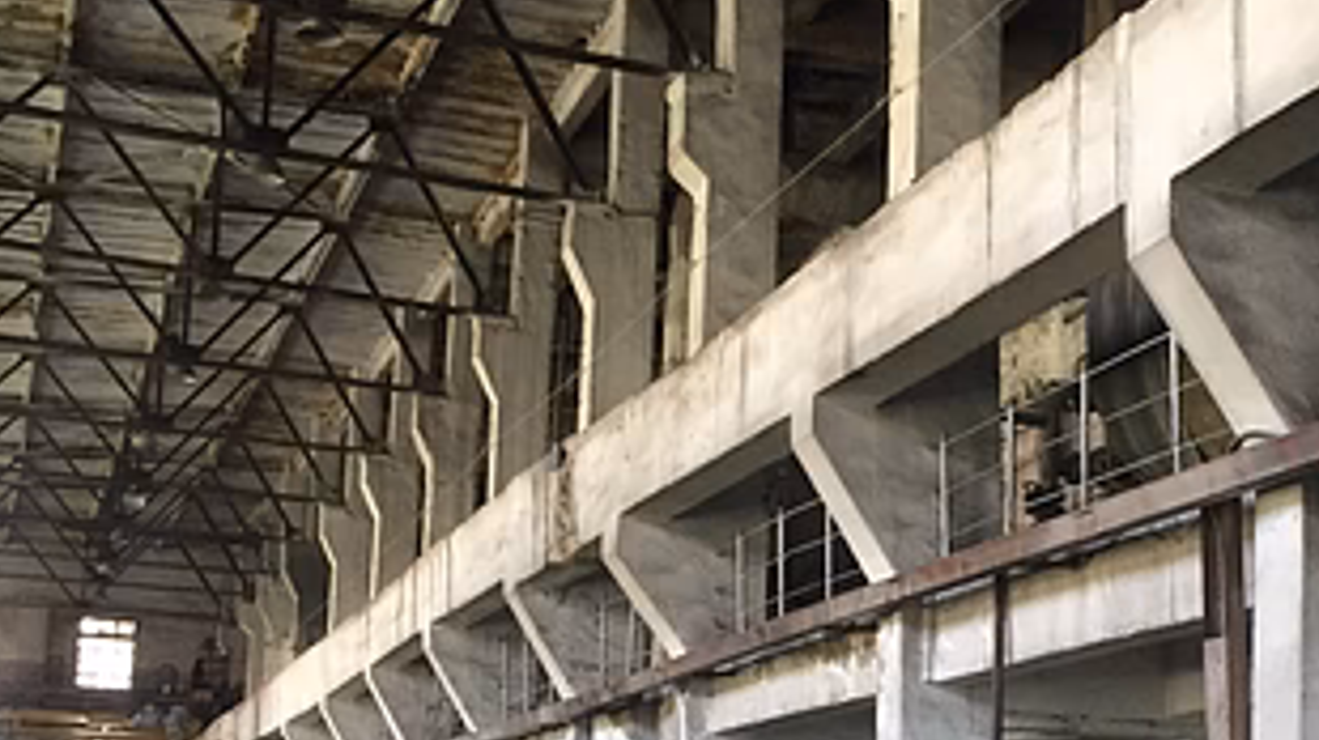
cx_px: 915
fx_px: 2202
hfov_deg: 33.0
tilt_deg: +9.1
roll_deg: -0.6
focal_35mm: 63
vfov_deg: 18.9
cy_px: 595
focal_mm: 4.15
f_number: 2.2
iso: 160
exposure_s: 1/33
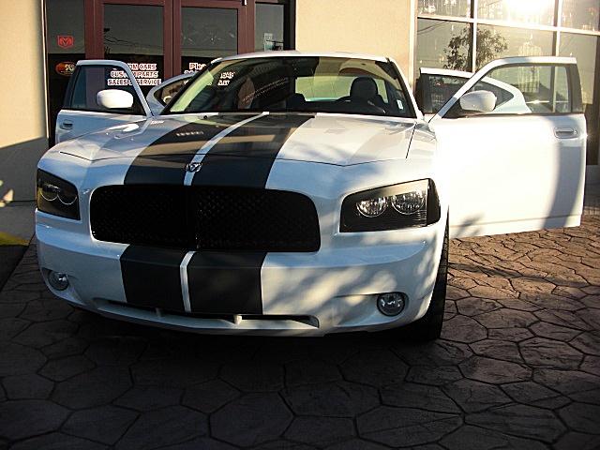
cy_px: 225
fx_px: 624
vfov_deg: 39.7
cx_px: 300
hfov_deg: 51.4
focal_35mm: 36
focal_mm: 6.3
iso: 50
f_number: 2.8
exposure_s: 1/640
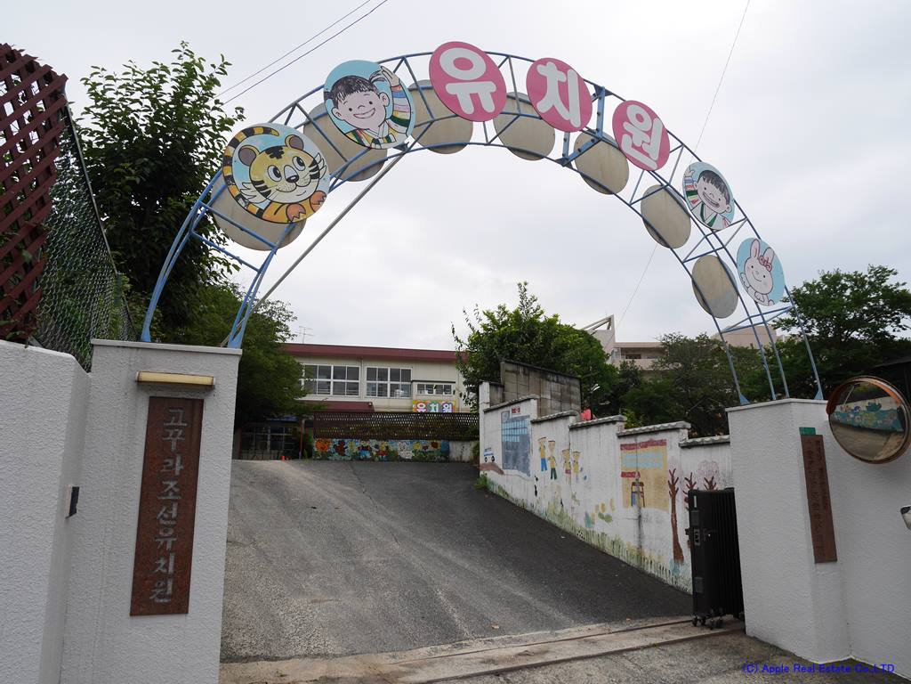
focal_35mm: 24
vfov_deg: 56.8
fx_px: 632
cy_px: 342
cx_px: 456
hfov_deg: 71.6
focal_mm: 12
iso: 200
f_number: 7.1
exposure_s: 1/500
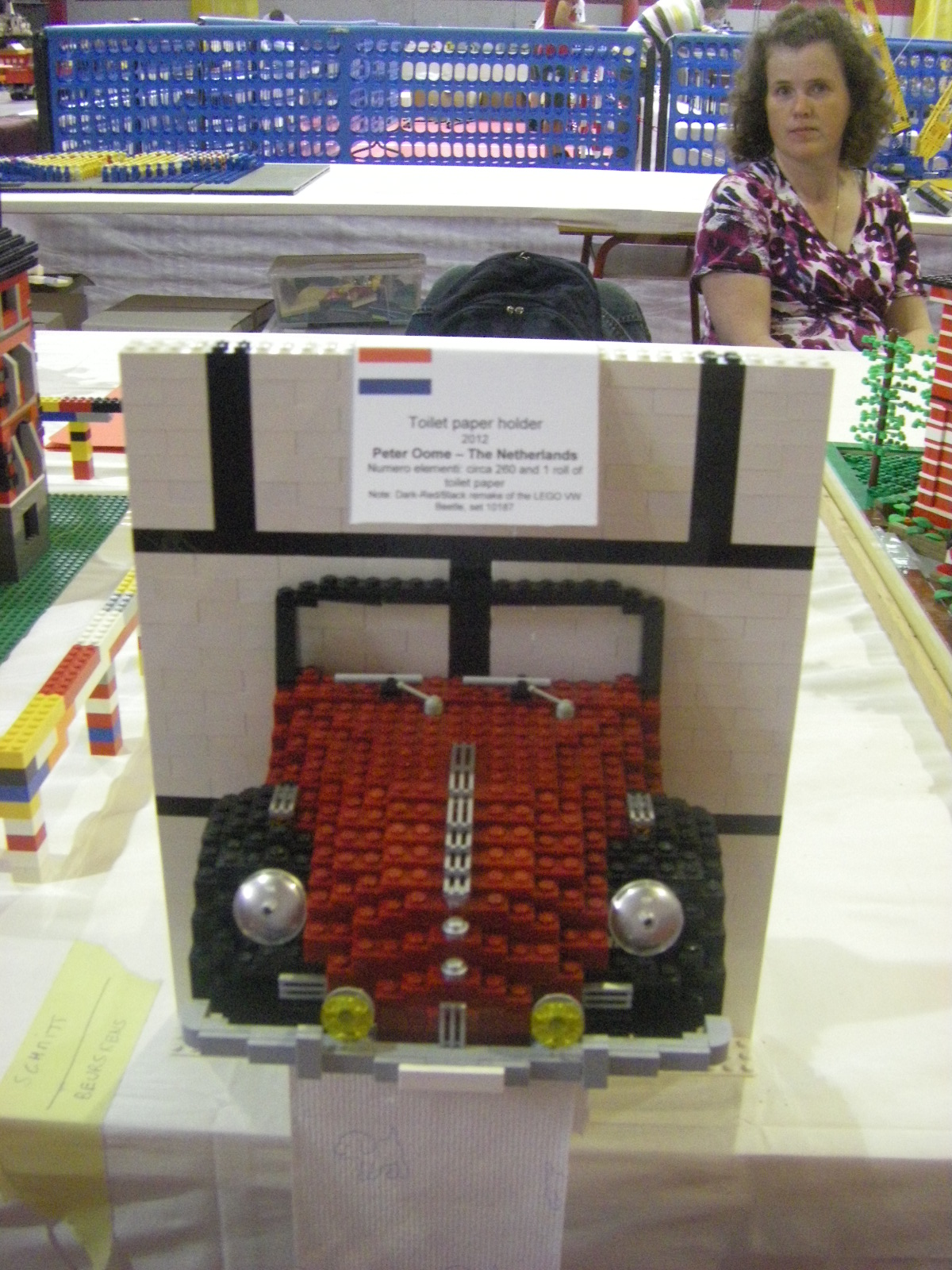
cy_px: 635
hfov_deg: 37.7
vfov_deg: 49.0
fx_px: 1393
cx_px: 476
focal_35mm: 38
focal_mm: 6.3
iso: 800
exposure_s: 1/40
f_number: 3.5
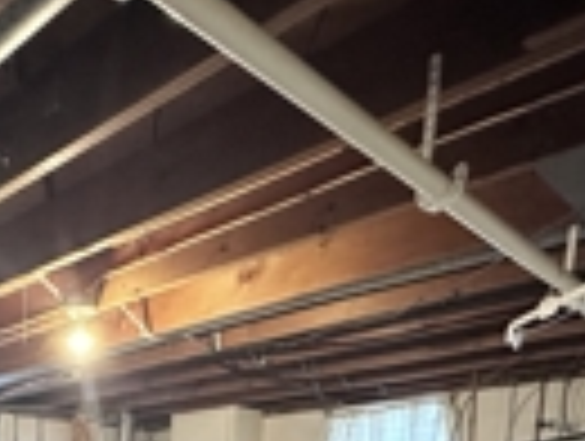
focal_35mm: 43
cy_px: 598
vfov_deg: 27.2
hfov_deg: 40.0
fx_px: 728
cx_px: 40
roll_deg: -0.1
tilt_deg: -5.1
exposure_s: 1/60
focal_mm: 2.22
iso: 800
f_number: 2.2
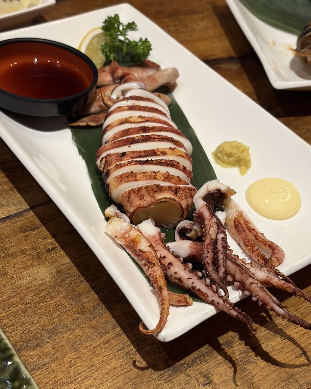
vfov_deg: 34.1
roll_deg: -8.3
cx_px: 157
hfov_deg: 27.6
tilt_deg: -43.8
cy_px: 206
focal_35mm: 55
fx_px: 633
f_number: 1.6
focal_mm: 5.96
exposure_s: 1/50
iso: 64
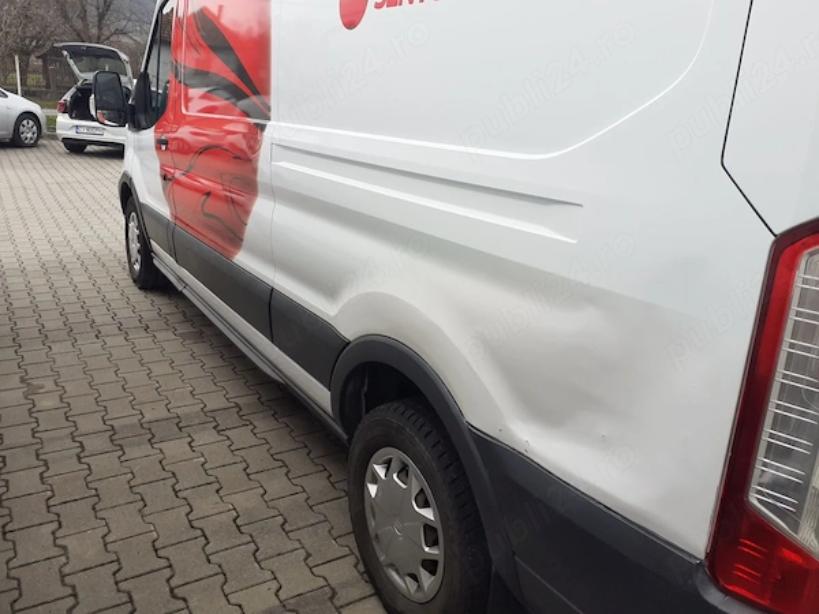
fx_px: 639
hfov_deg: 65.3
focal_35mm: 27
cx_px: 410
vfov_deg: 51.4
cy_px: 307
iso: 40
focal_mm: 3.6
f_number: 1.9
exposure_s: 1/584
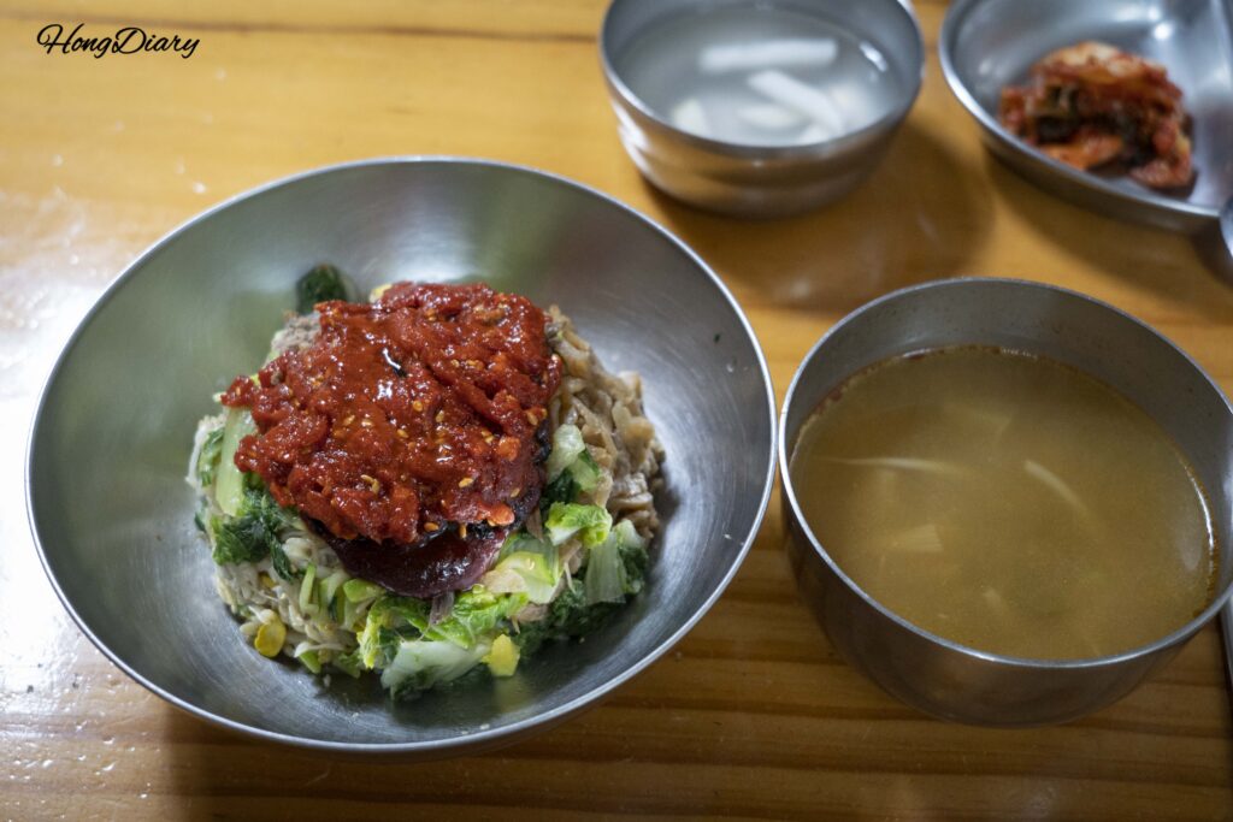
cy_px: 411
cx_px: 616
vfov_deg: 31.9
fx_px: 1439
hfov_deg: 46.4
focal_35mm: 42
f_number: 5.6
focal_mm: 42
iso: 4000
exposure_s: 1/60
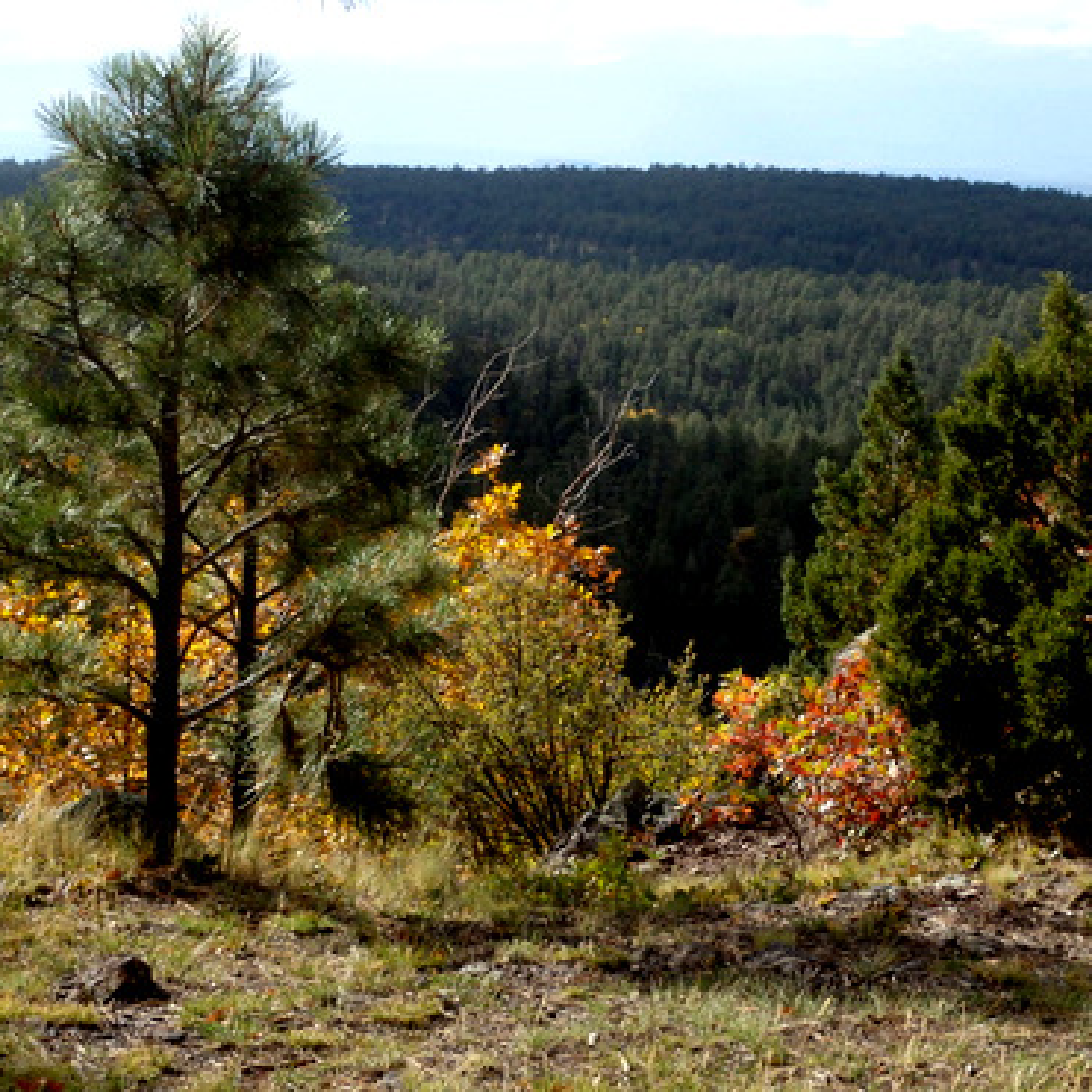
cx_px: 698
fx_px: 2891
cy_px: 546
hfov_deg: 21.3
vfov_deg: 21.4
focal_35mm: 81
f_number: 5.5
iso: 125
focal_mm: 12.3
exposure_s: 1/400
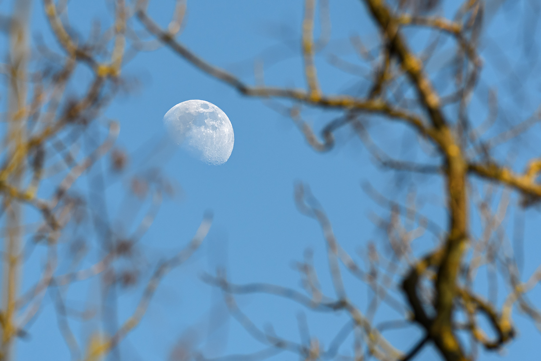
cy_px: 180
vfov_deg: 3.1
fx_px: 6762
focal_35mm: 450
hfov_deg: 4.6
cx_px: 270
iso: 400
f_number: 7.1
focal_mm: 300
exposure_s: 1/1000
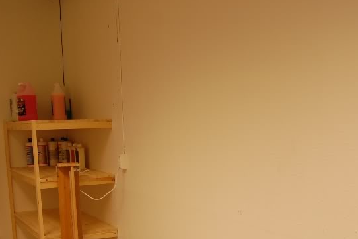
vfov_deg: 25.5
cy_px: 223
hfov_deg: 38.8
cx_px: 207
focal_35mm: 51
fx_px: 507
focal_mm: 18
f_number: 4
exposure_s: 1/60
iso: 400
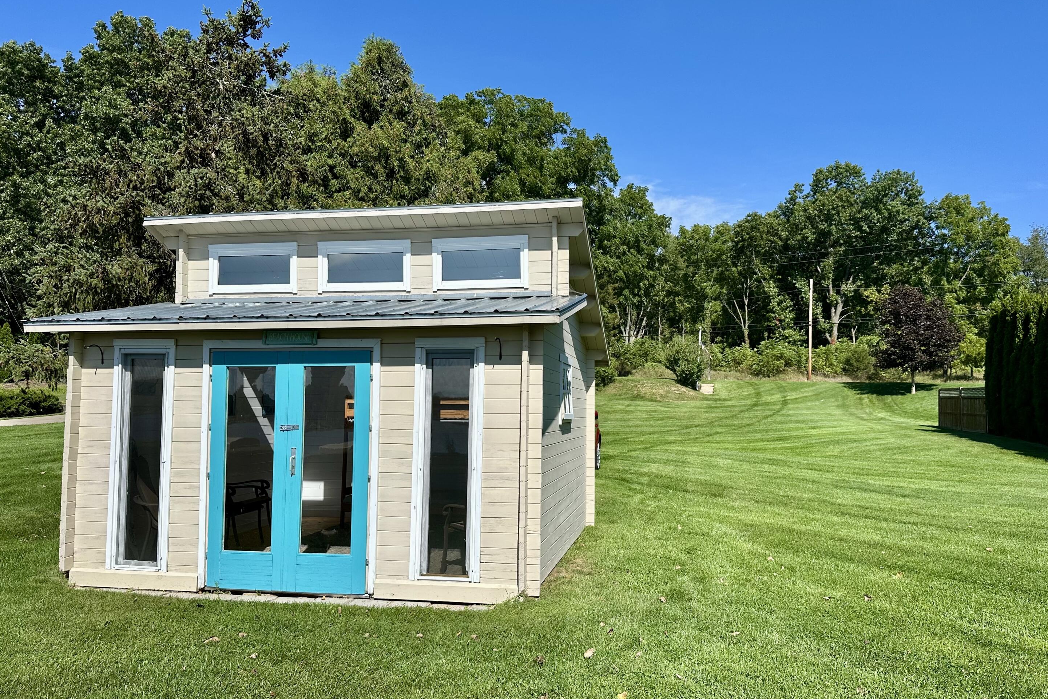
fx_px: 757
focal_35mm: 26
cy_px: 367
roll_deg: -1.9
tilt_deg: +3.0
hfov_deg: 69.4
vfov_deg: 49.5
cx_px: 539
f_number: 1.78
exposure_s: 1/5000
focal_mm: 6.86
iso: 80
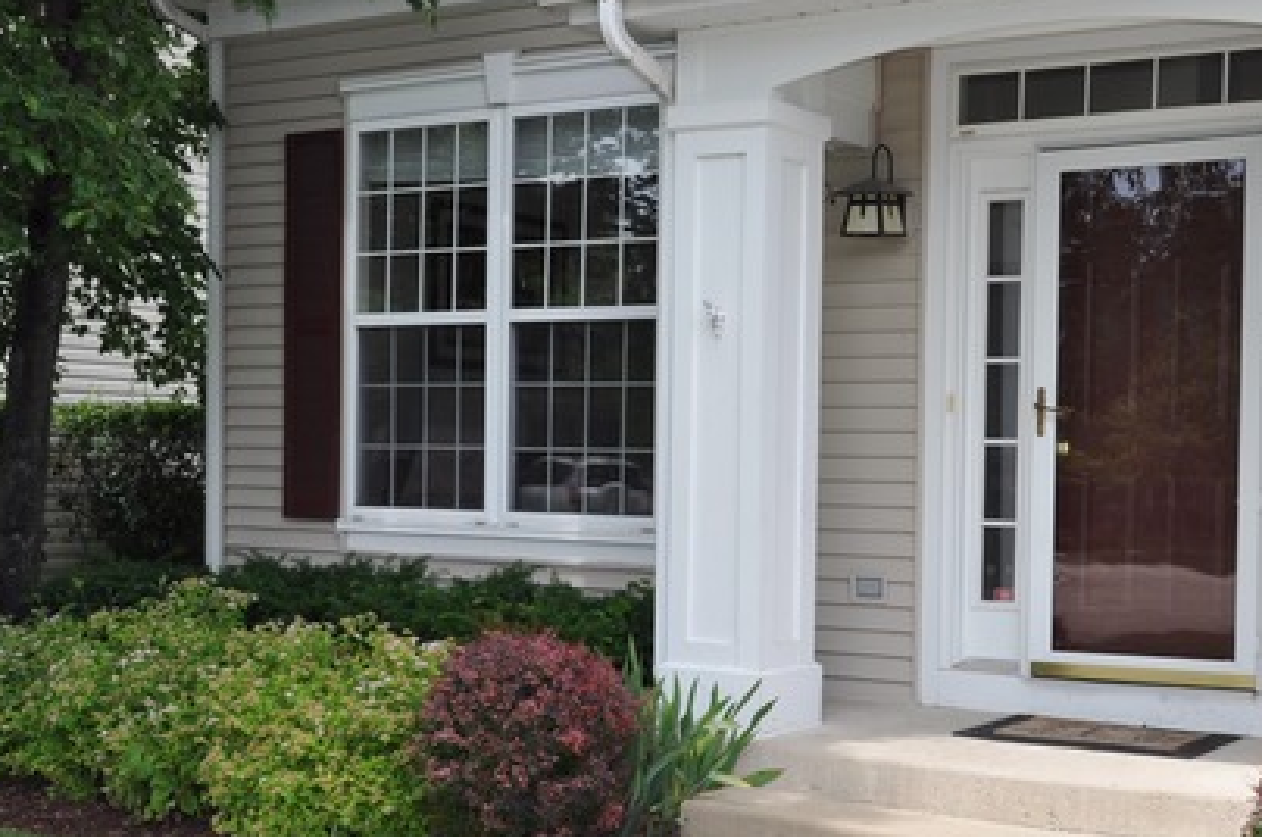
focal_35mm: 57
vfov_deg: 23.6
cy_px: 551
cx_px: 797
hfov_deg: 34.9
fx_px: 1995
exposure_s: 1/200
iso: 200
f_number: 9
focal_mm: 24
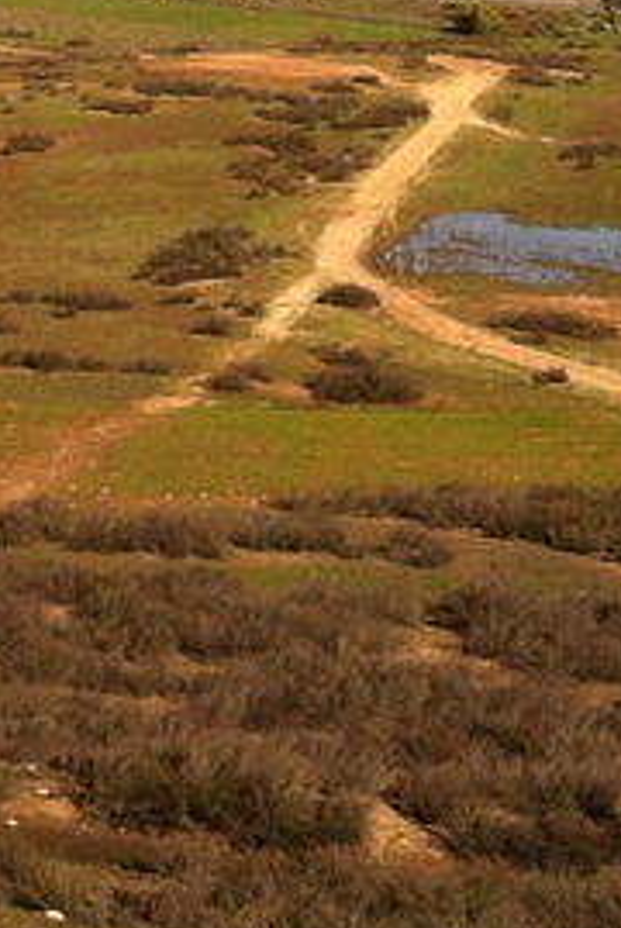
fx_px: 3484
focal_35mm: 135
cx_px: -438
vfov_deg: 14.9
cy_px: -2
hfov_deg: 9.7
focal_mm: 3.85
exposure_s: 1/1667
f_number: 2.8
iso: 80
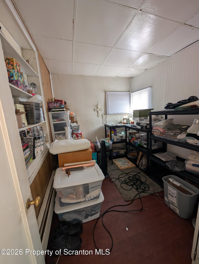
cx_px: 100
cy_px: 132
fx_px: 92
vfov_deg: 110.5
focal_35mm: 12
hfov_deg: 94.6
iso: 100
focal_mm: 2.02
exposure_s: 1/62.8
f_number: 1.7
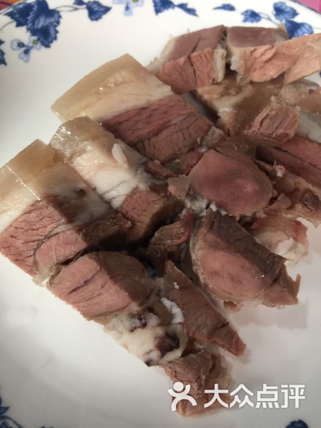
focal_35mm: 29
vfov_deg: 61.7
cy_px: 214
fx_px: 359
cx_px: 160
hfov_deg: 48.2
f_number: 2.2
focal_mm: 4.15
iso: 50
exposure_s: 1/33
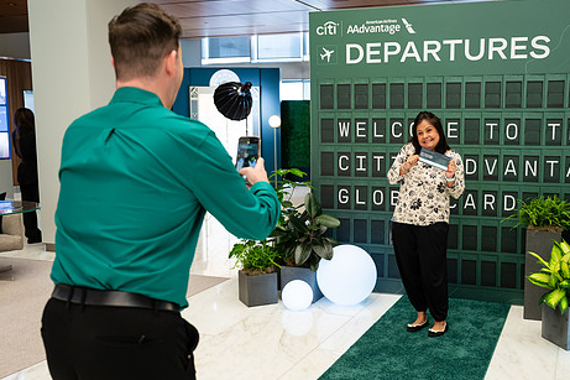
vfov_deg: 32.6
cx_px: 344
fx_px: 649
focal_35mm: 41
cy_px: 207
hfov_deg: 47.1
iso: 1000
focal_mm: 32
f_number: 3.2
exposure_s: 1/160
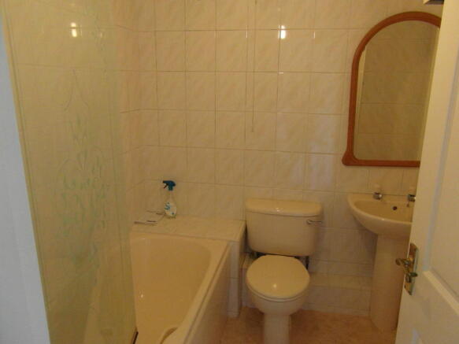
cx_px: 230
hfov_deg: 71.6
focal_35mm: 24
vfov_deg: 56.8
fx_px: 318
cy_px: 172
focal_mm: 4
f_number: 3.2
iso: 400
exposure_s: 1/30
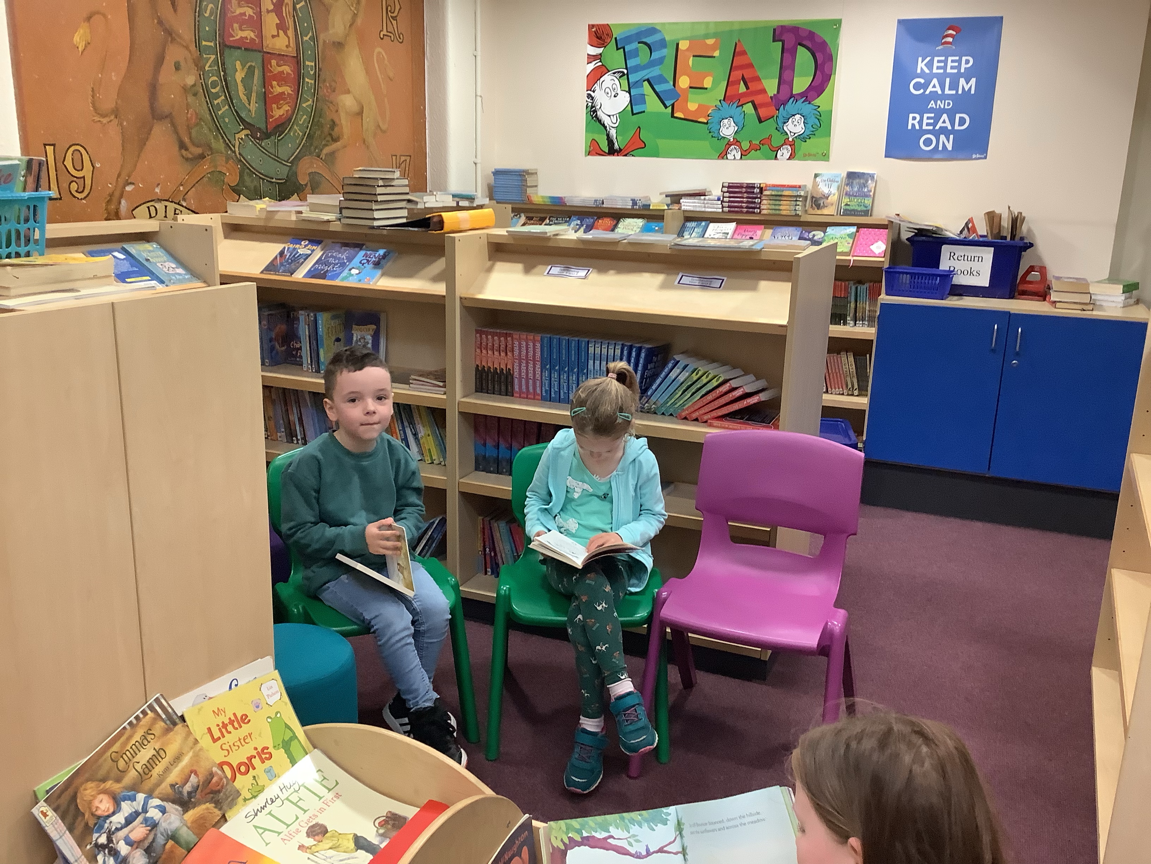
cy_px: 432
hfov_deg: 58.4
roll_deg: +0.4
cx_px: 576
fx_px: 1031
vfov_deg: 45.4
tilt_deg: -15.3
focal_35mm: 31
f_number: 2.4
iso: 250
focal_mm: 3.3
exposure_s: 1/60
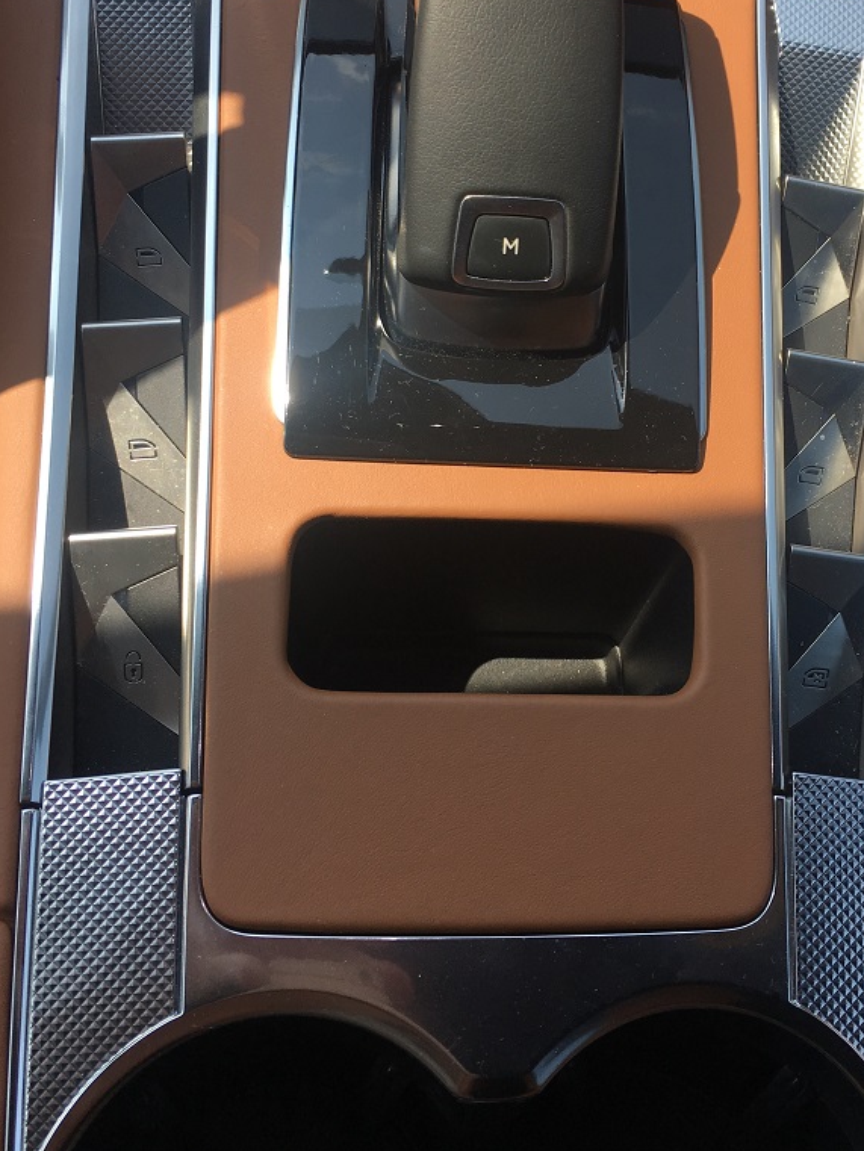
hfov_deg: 36.6
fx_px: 1298
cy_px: 443
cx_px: 551
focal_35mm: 39
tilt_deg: -59.2
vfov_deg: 47.5
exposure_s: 1/487
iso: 25
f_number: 2.2
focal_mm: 4.15
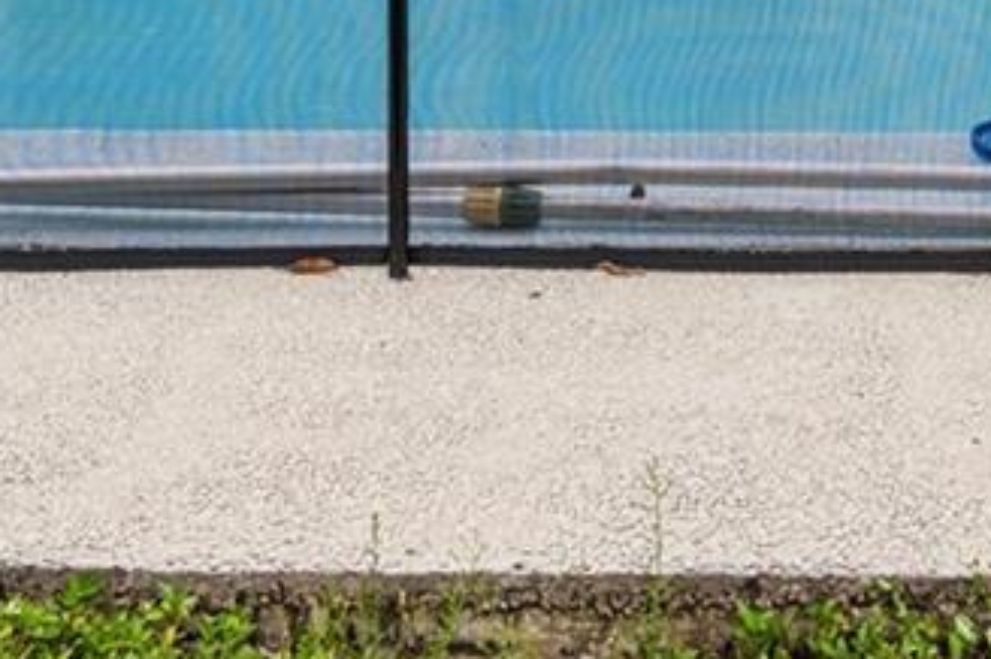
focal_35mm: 83
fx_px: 2282
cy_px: -603
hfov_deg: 24.2
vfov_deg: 14.1
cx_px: 743
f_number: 5
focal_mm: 17
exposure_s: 1/60
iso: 160
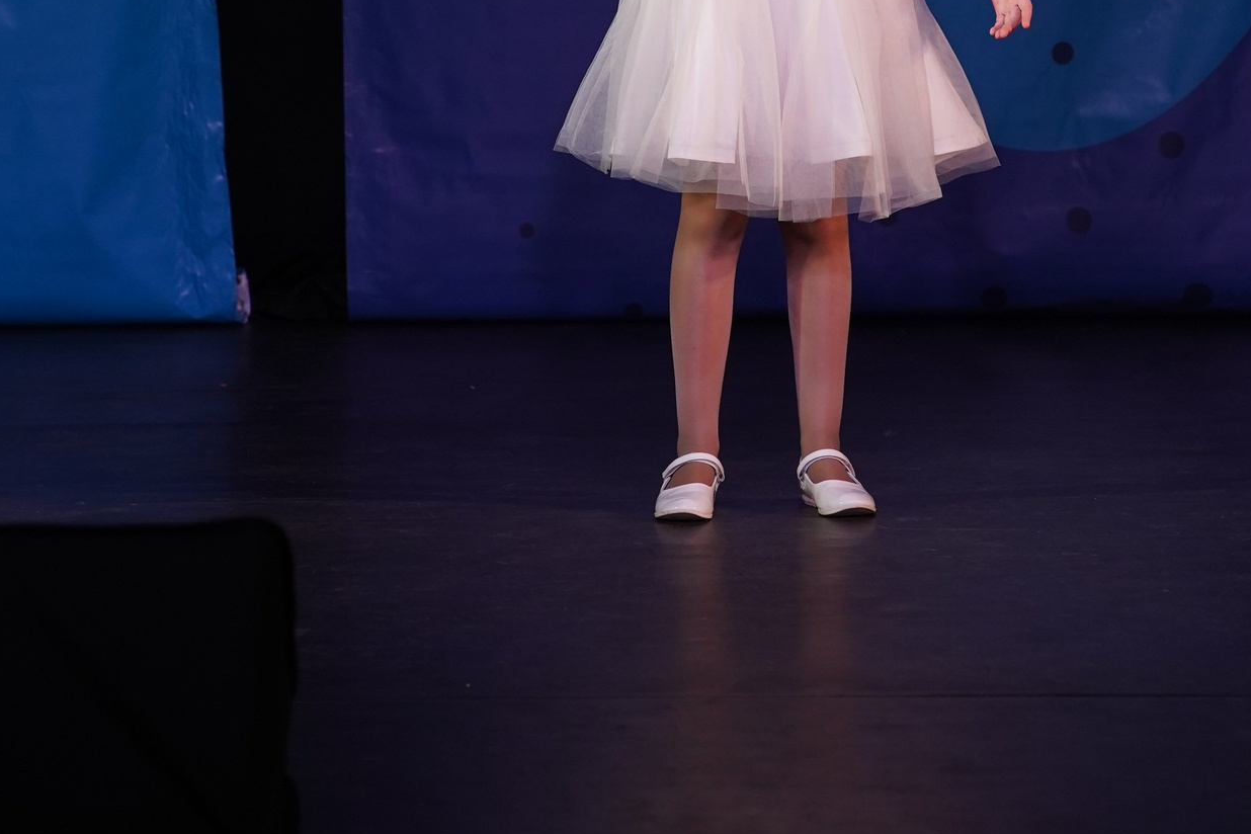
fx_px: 10007
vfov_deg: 4.8
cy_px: 10
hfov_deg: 7.2
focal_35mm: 288
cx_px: 707
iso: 1600
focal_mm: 139
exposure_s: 1/400
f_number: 4
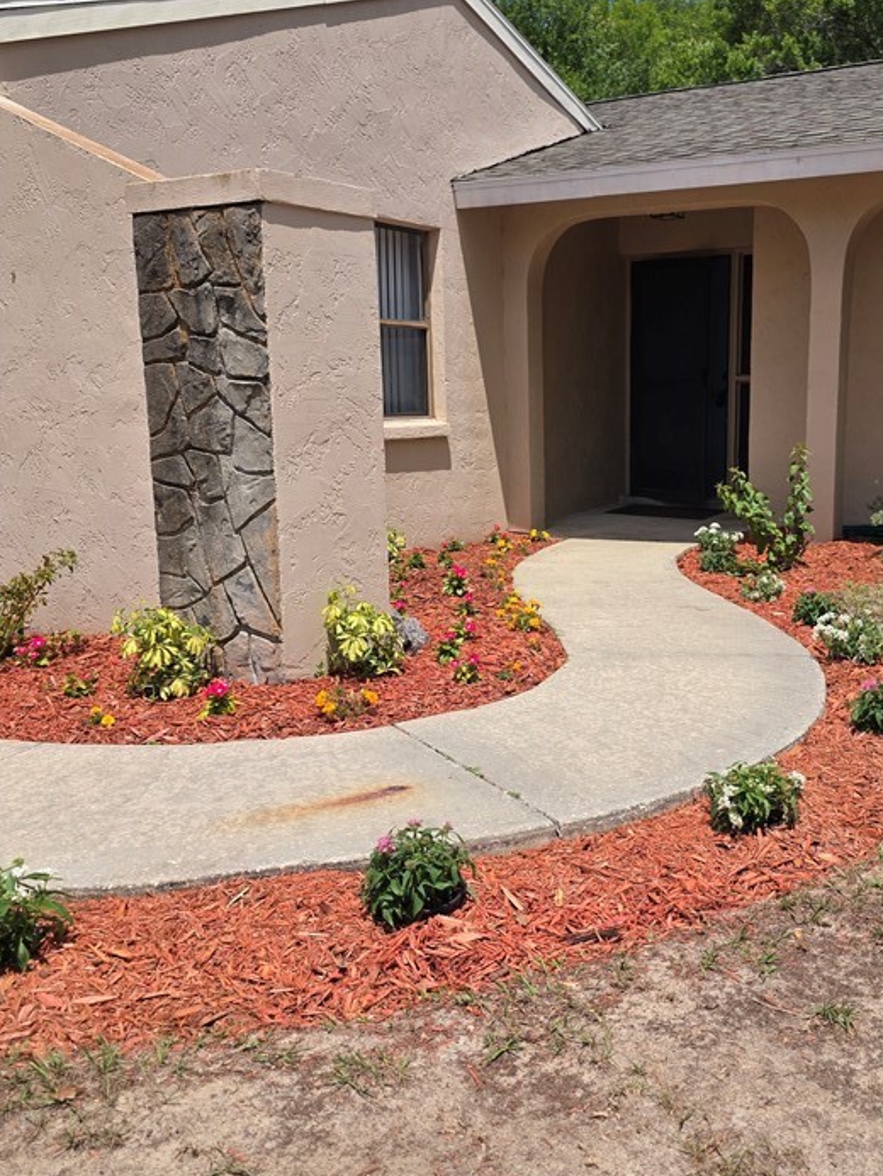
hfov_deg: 41.2
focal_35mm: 34
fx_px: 1156
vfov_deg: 53.9
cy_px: 540
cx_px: 598
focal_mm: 6.3
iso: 80
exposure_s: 1/7333
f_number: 1.7
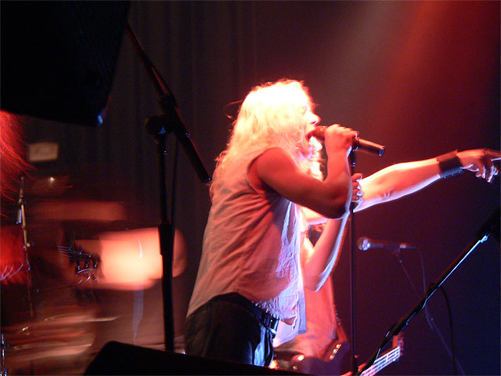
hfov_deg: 13.0
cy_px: 188
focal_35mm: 152
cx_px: 250
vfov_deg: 9.8
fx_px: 2200
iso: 200
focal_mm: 25.3
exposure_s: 1/4
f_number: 2.8
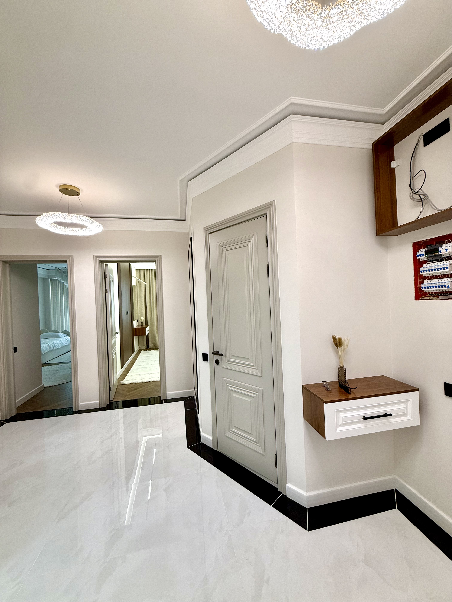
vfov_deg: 102.1
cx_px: 226
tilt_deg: -0.5
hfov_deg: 85.7
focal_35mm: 14
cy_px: 301
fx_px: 244
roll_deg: +2.9
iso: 80
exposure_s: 1/100
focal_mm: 2.22
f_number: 2.2
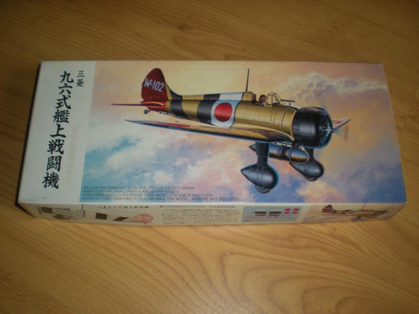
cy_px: 157
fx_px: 460
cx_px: 210
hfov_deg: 49.0
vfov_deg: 37.7
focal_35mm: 38
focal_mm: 6.3
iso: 64
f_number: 3.1
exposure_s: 1/47.1
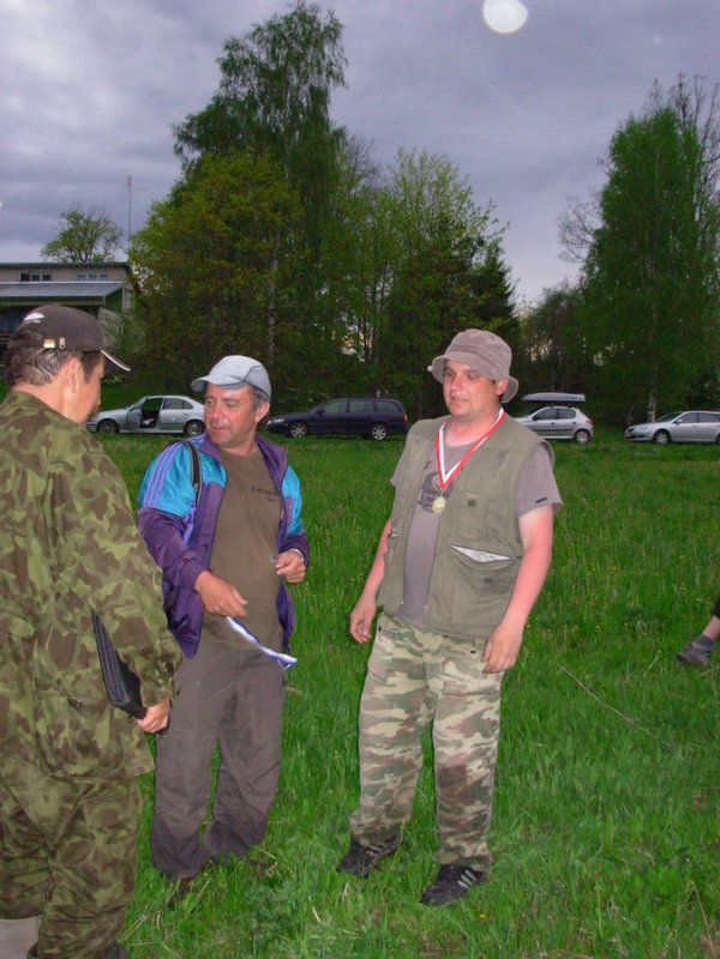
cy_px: 480
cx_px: 360
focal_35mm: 38
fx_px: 1054
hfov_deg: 37.7
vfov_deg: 49.0
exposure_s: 1/128
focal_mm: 6.3
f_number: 2.9
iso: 200
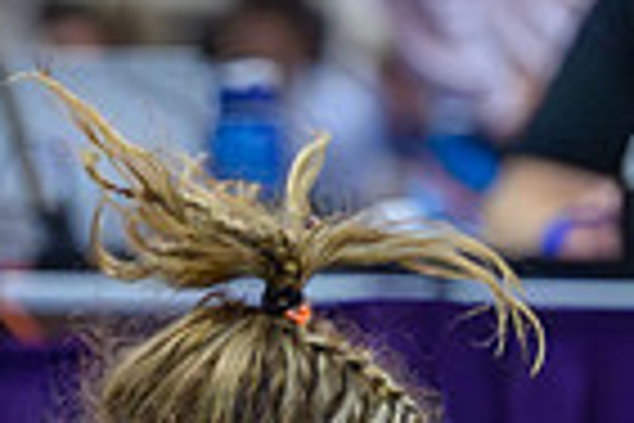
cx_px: -308
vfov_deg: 1.9
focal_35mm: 721
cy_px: 725
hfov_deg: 2.9
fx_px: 12697
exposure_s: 1/640
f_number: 2.8
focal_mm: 150
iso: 12800
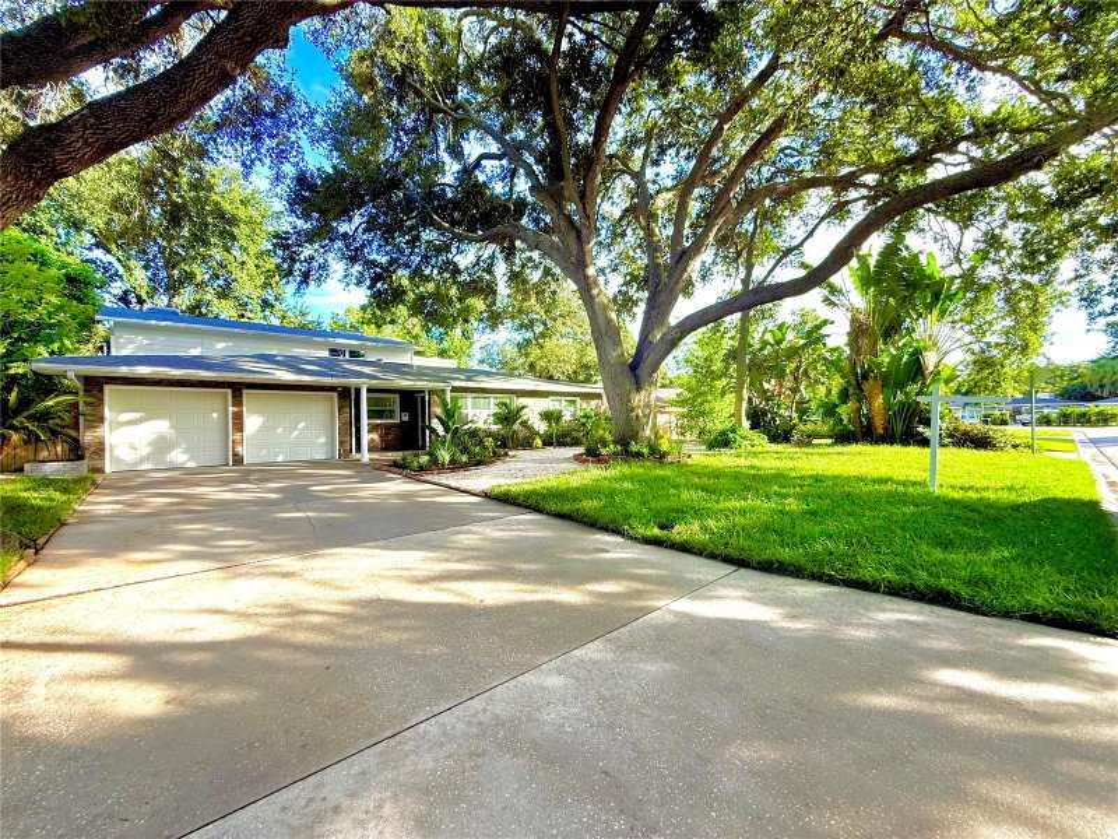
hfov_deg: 102.1
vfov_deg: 85.7
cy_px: 420
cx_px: 559
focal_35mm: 14
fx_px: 452
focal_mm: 2.22
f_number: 2.2
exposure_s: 1/383
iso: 64
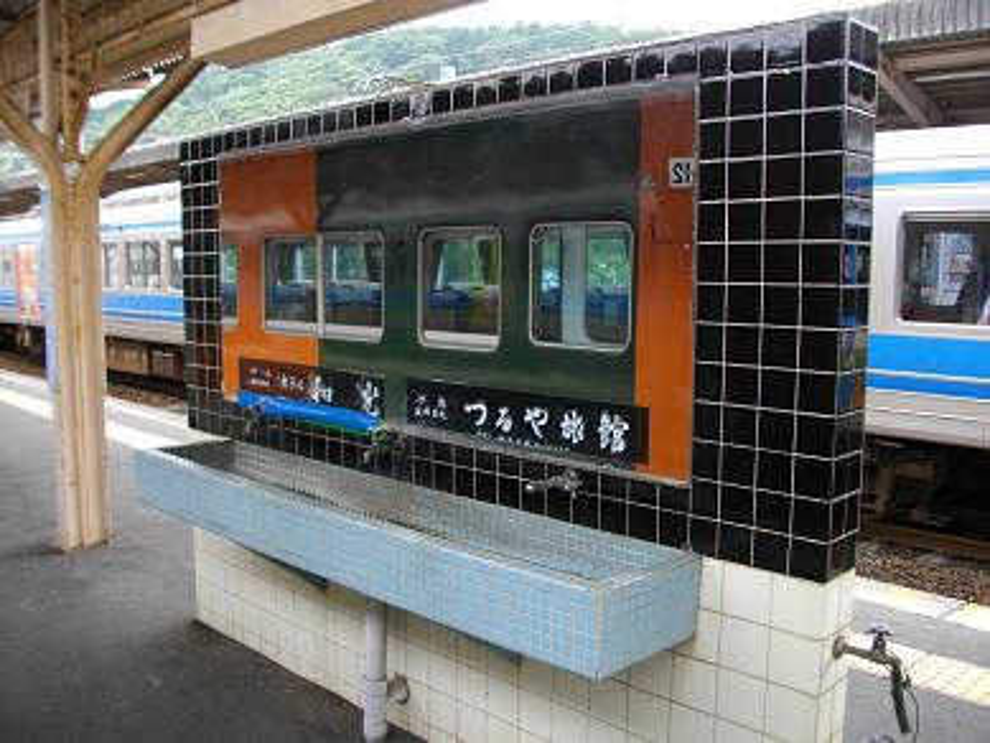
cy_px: 372
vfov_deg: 44.2
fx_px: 915
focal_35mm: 32
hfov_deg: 56.8
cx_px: 495
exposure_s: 1/160
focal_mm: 5.7
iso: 100
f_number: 2.9
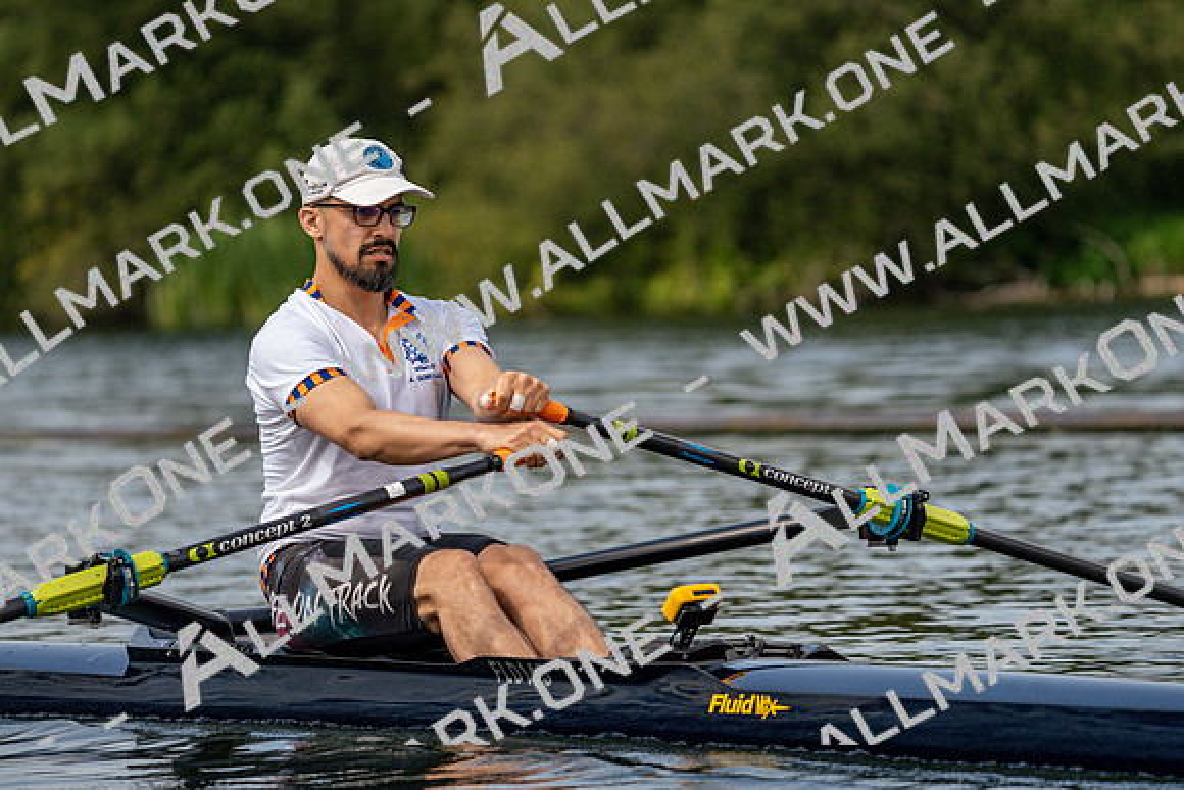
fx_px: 8980
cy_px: 395
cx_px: 592
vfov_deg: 5.0
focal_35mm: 273
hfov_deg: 7.5
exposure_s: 1/1600
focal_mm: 273
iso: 400
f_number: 5.6
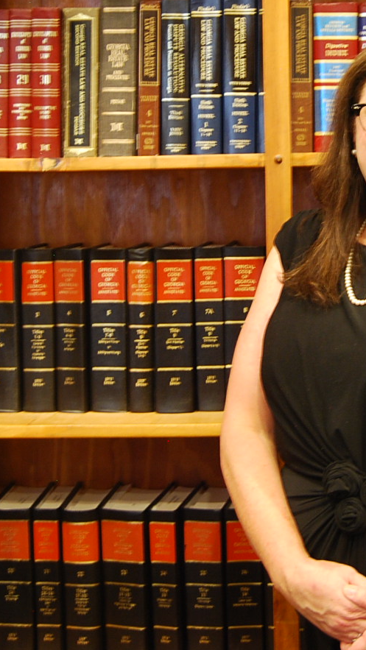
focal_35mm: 69
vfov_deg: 30.1
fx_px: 1190
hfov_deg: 17.3
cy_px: 174
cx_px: 309
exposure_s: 1/6
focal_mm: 20
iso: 400
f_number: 3.8
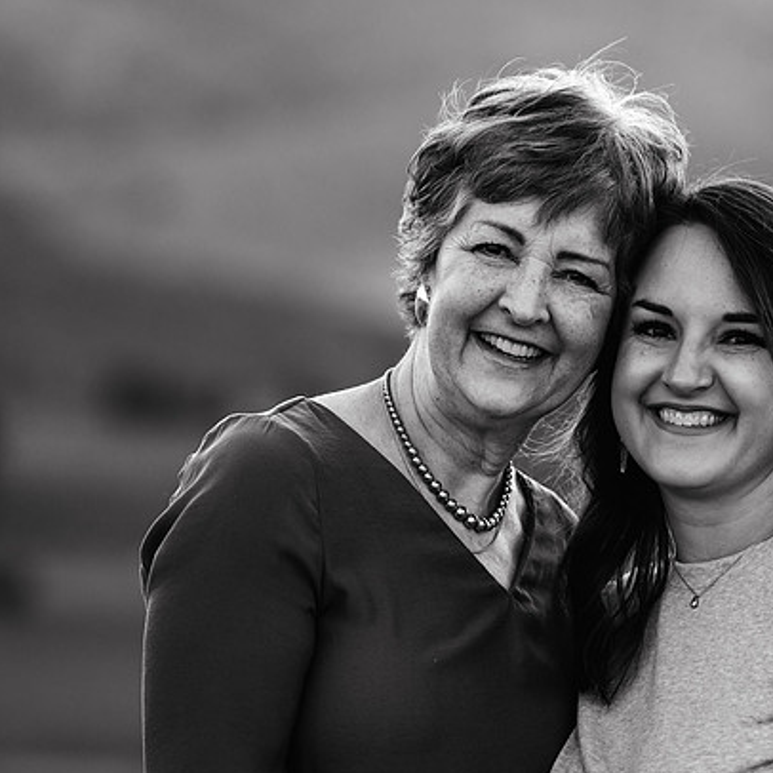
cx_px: 543
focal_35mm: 269
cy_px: 376
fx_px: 6796
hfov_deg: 6.5
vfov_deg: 6.5
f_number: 4
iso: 500
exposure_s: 1/160
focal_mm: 197
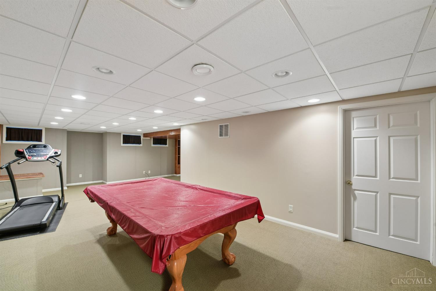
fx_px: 170
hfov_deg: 104.3
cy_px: 146
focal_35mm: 14
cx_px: 218
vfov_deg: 81.2
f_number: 8
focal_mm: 14
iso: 400
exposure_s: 1/13
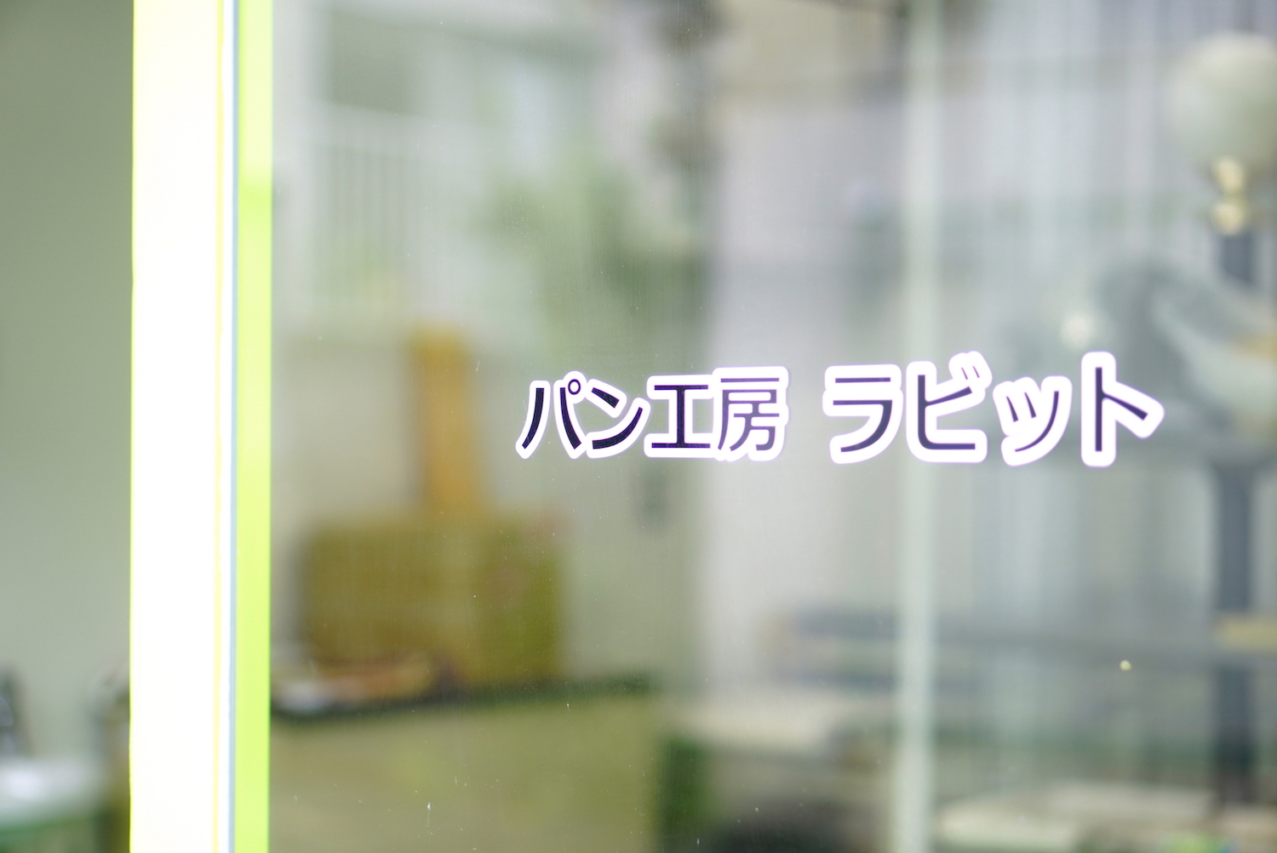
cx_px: 638
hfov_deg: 27.0
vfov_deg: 18.2
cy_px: 426
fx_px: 2662
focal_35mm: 75
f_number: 1.8
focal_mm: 50
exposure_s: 1/200
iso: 100
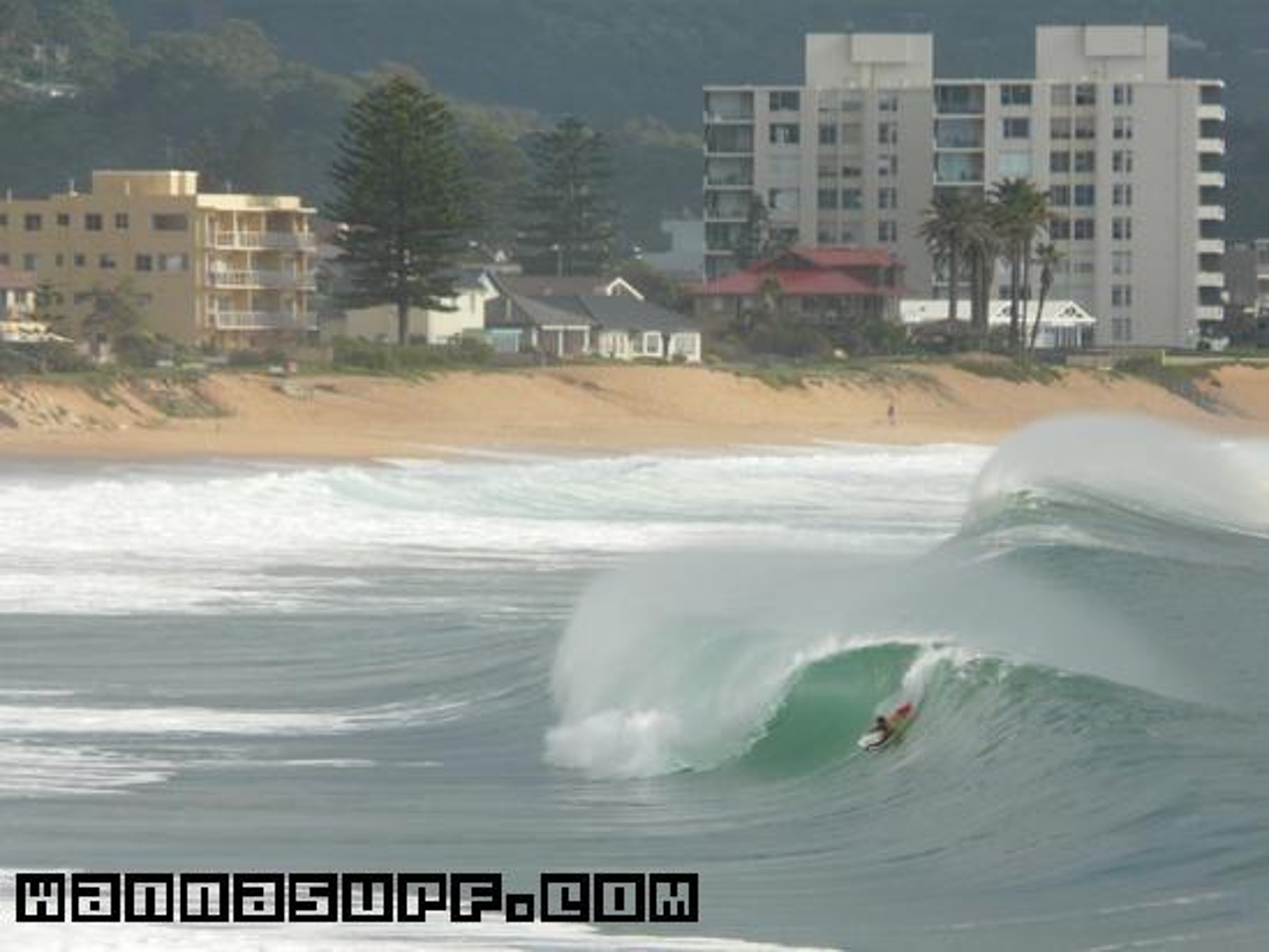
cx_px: 634
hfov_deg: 3.9
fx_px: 18480
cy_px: 476
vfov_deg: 3.0
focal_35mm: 504
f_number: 7.1
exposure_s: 1/400
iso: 100
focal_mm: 82.8
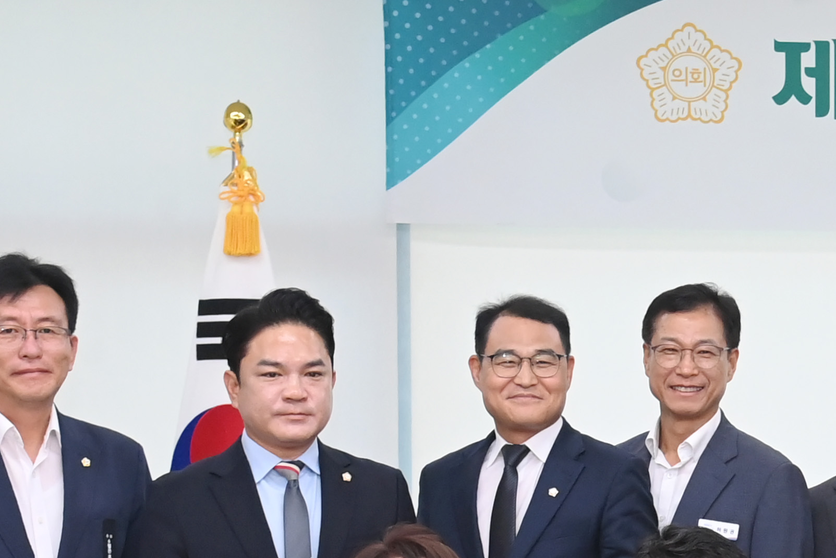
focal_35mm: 132
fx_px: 3065
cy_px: 651
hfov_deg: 14.6
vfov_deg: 10.2
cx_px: 1202
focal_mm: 38
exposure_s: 1/250
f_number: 6.3
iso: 3200
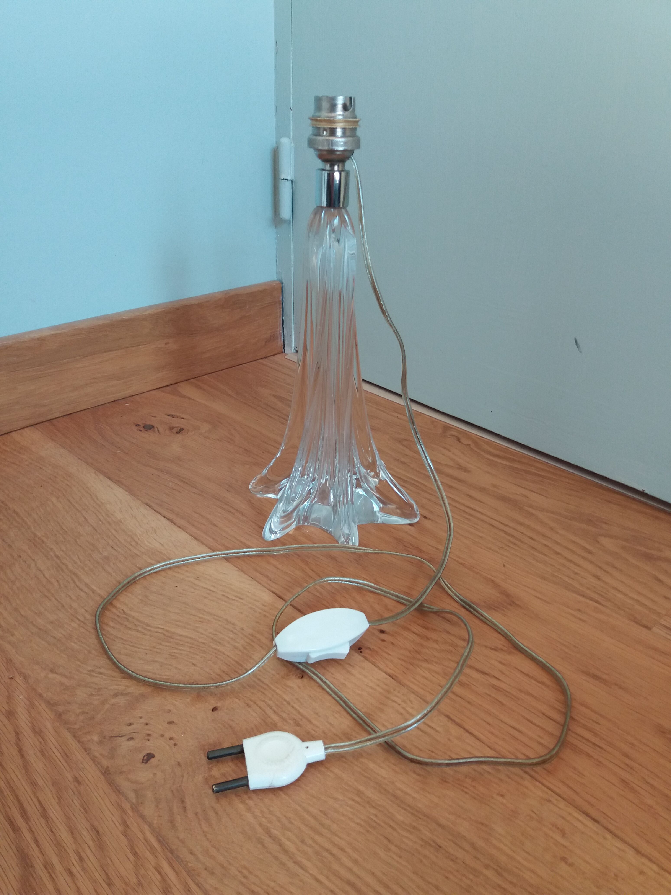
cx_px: 336
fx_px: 724
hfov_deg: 49.7
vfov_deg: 63.4
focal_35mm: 28
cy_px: 448
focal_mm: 3.7
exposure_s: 1/50
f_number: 1.9
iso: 80
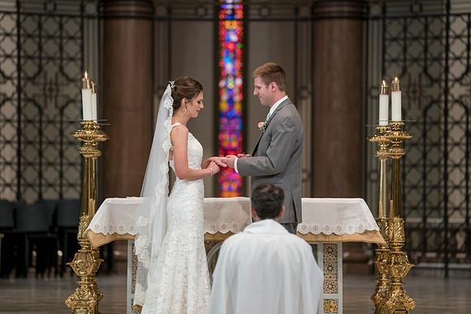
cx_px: 236
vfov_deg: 6.8
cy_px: 157
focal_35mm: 201
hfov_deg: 10.2
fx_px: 2631
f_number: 2.8
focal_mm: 200
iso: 2000
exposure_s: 1/200
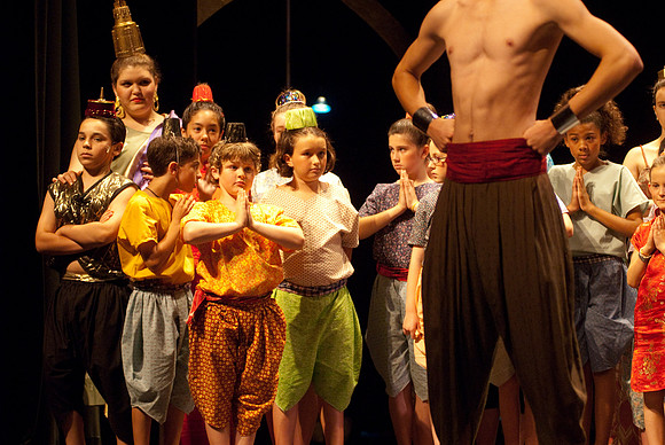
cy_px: 222
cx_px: 332
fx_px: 2219
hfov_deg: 17.0
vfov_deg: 11.4
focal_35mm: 120
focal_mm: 80
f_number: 2.8
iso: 1000
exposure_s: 1/100
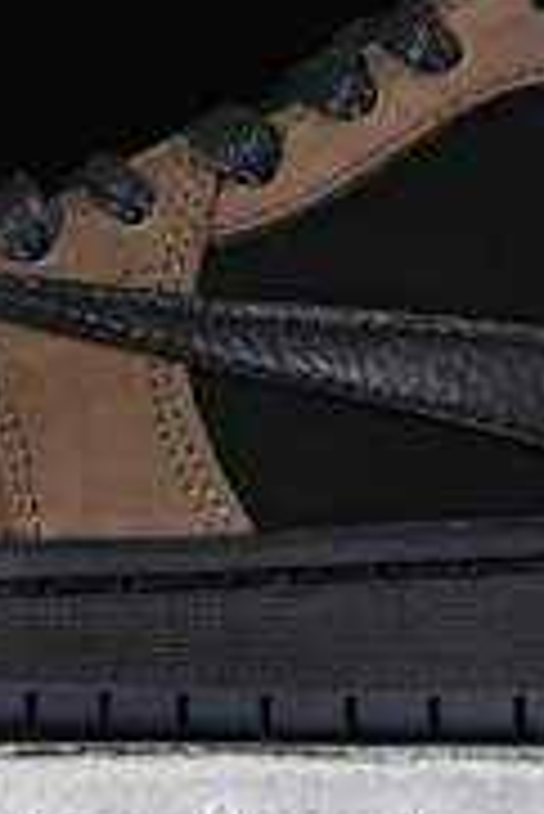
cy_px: 67
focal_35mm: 302
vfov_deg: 6.8
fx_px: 6832
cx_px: 463
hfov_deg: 4.6
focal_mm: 50
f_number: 6.3
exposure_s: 1/60
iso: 160
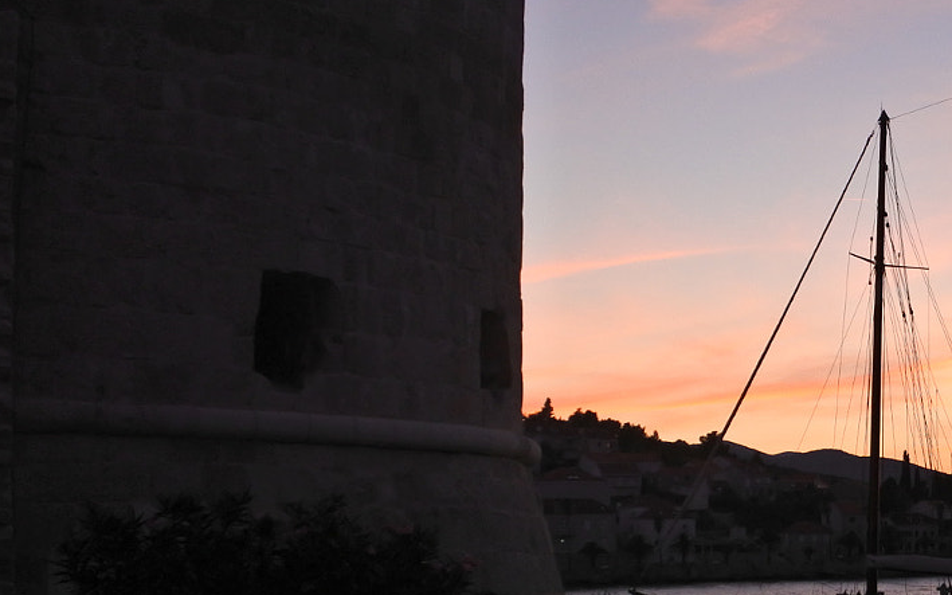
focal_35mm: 69
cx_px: 1016
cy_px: 395
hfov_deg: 27.5
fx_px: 1790
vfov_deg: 18.8
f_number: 3.8
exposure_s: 1/160
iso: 400
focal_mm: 11.2
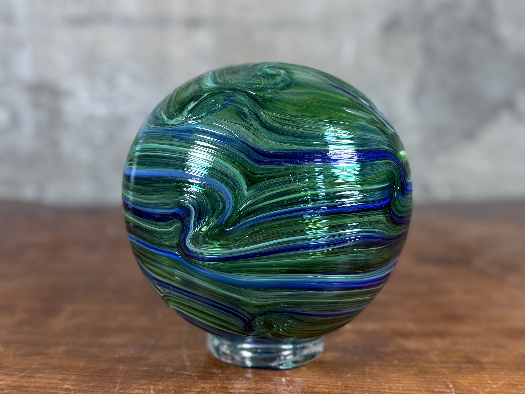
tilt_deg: -7.6
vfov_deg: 56.8
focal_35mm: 24
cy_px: 197
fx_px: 364
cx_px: 262
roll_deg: -0.8
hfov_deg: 71.6
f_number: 1.78
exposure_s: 1/120
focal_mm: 6.76
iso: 80
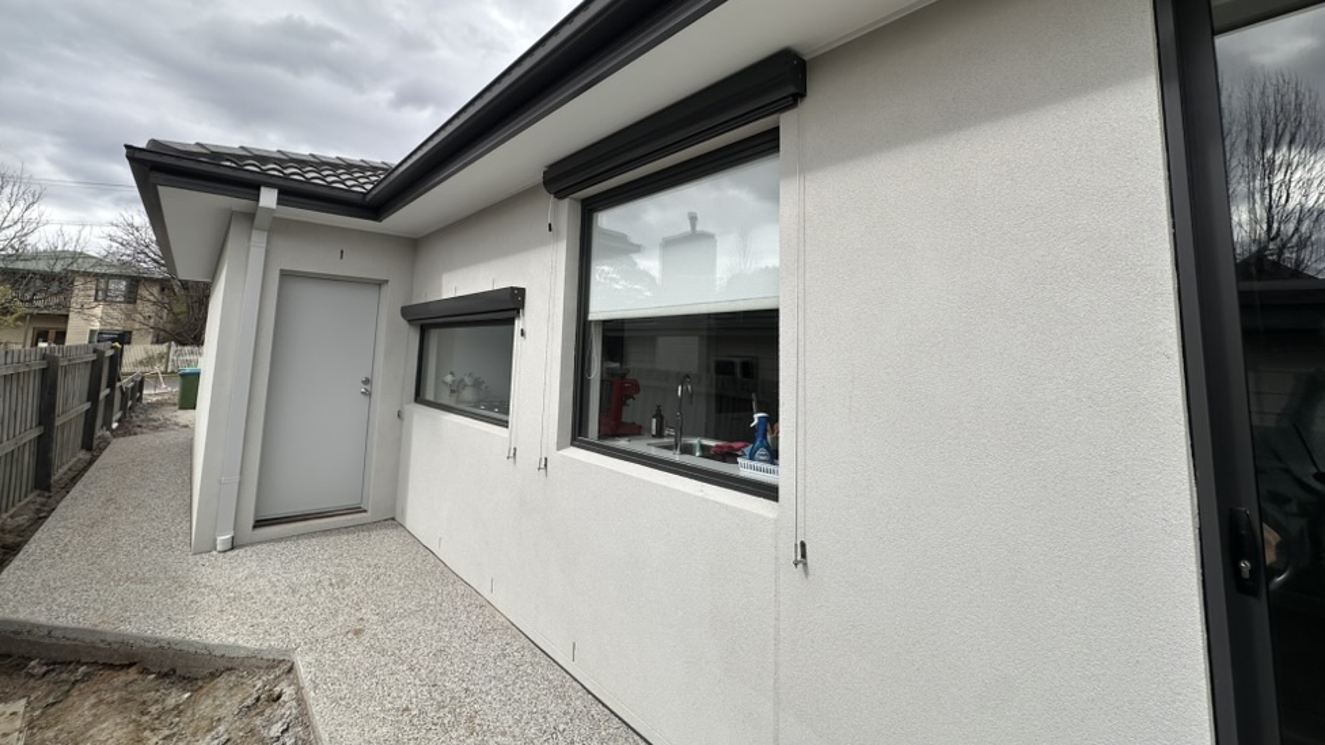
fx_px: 562
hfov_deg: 99.3
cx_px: 643
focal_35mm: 16
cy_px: 292
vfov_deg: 66.3
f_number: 2.2
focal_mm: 2.22
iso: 50
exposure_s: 1/1147
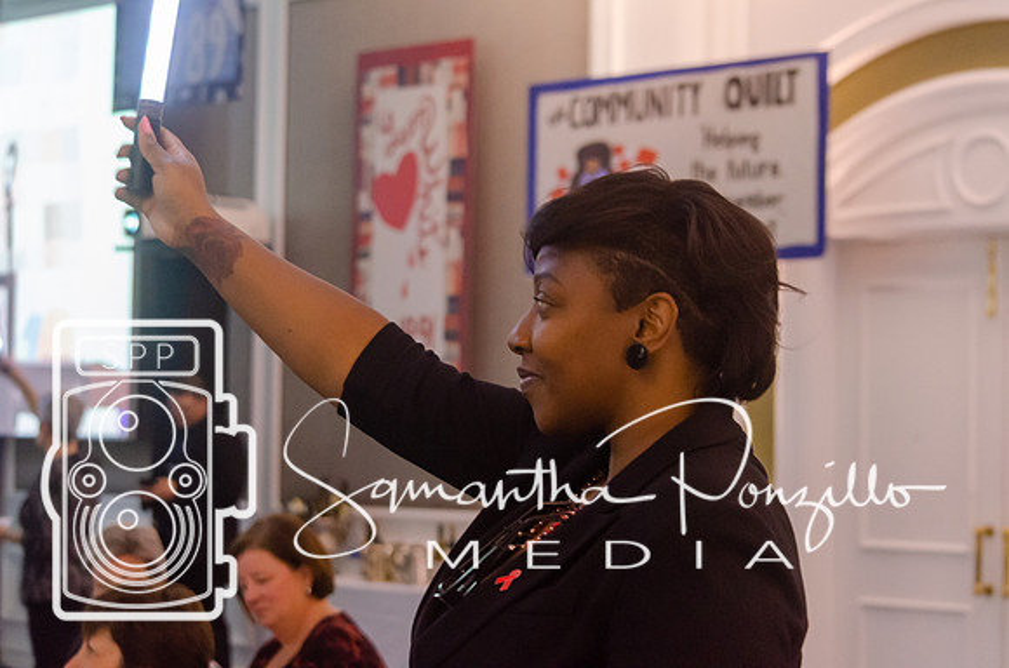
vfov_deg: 16.5
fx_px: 2307
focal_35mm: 82
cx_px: 504
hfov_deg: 24.7
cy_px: 334
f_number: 4.5
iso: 3200
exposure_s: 1/25
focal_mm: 55
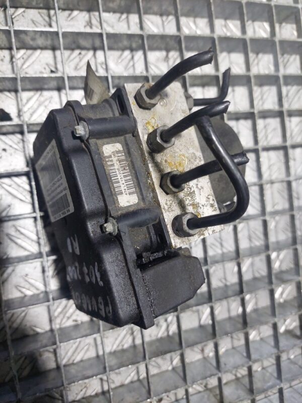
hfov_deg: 54.9
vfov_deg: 69.4
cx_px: 151
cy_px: 202
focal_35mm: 25
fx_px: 291
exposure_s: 1/100
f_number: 1.8
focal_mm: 5.23
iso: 320
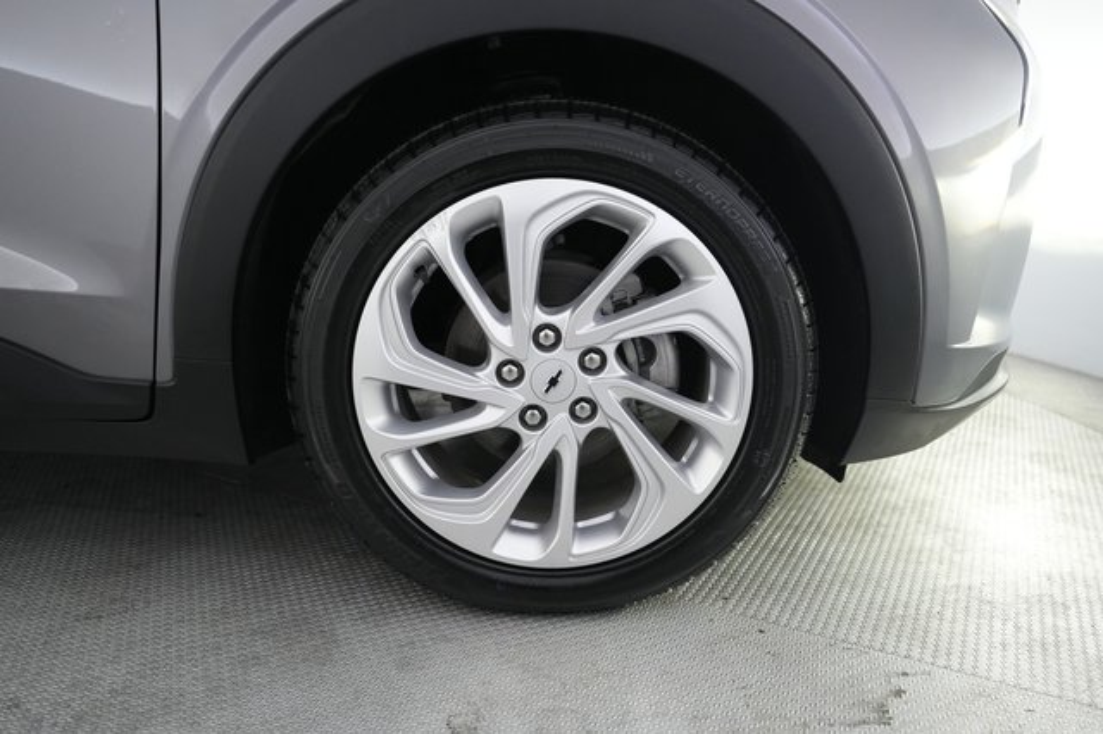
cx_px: 552
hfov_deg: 71.5
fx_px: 766
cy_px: 367
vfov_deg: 51.2
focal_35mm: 25
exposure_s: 1/160
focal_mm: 25
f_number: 2.8
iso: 3200
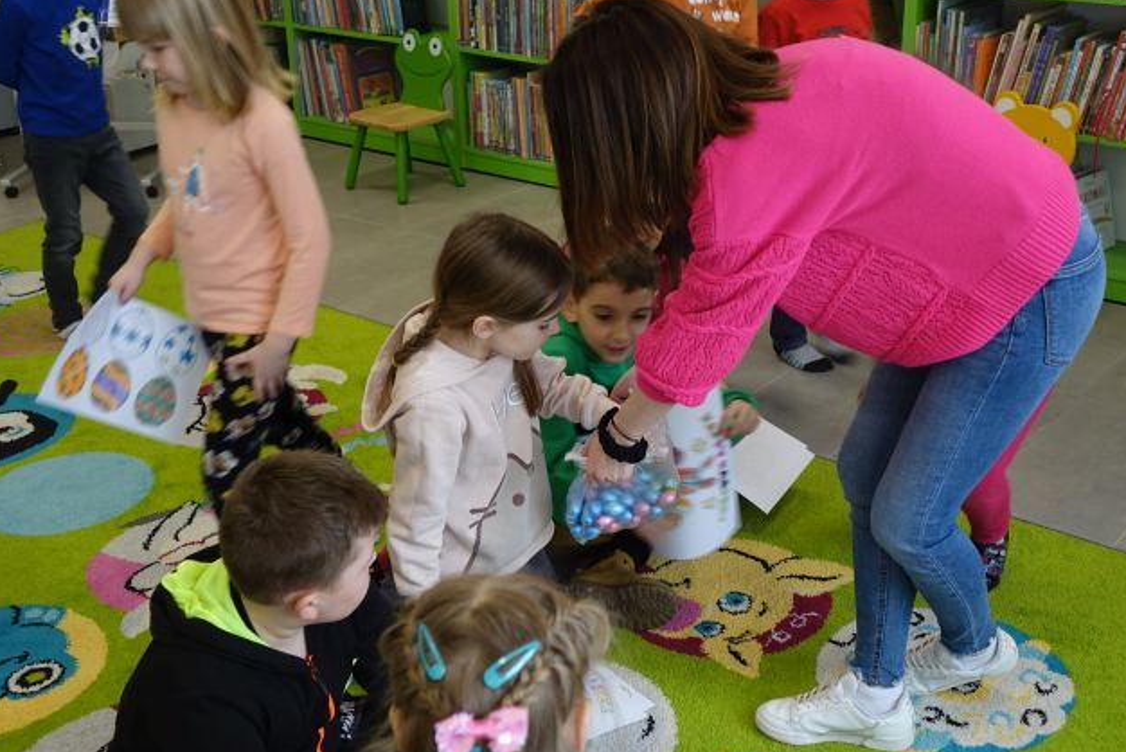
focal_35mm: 47
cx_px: 570
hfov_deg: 41.9
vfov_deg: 28.7
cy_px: 377
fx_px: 1471
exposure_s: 1/50
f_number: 2.8
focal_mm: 16.76
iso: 160
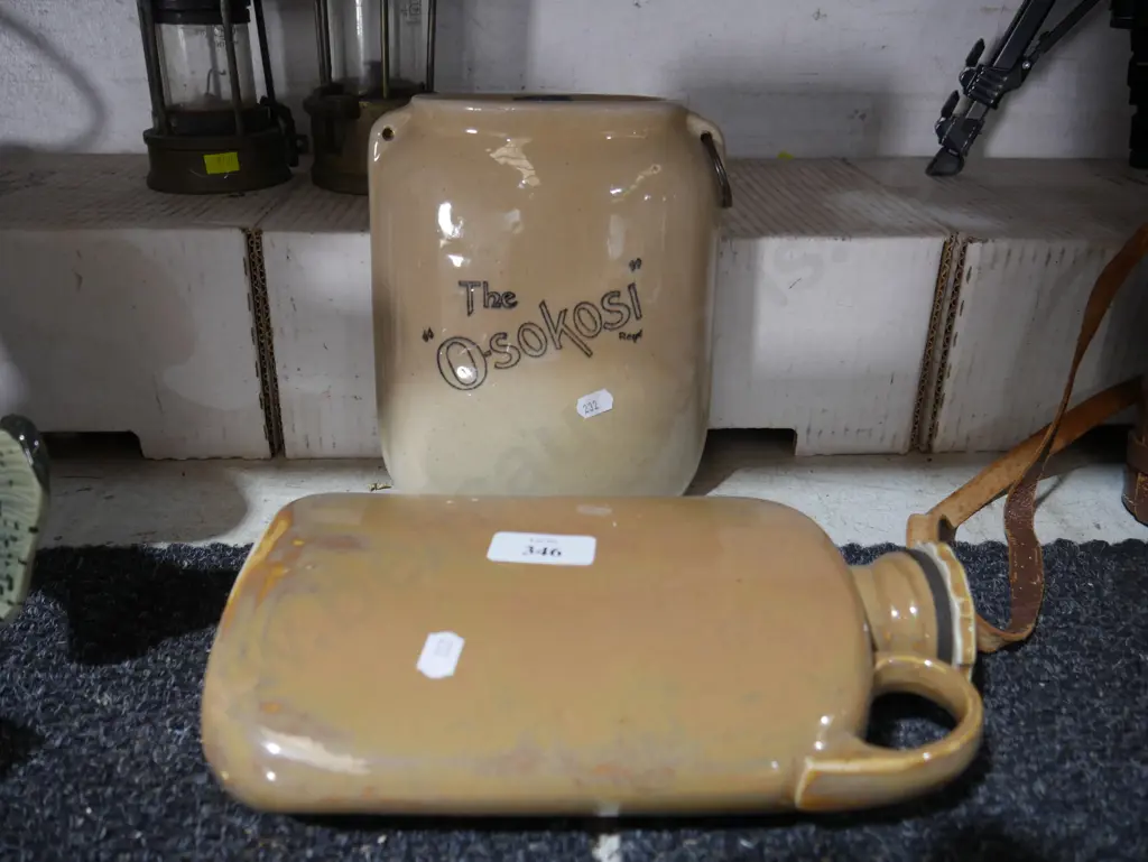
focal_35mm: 28
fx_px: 929
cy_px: 431
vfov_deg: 49.8
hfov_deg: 63.4
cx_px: 574
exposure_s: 1/60
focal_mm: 14
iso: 500
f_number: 3.5
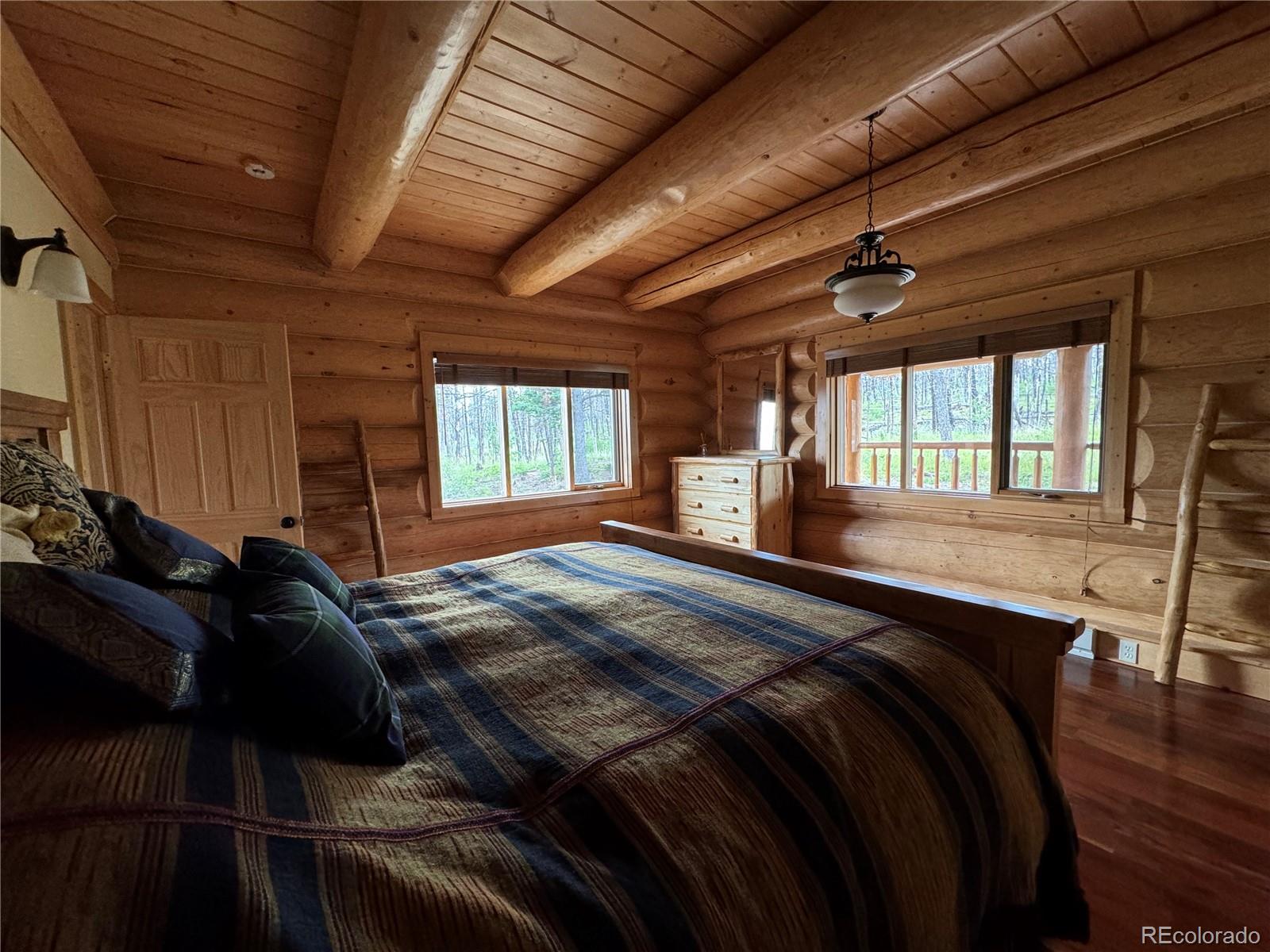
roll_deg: +1.3
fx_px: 514
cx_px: 635
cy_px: 476
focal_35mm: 14
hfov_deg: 102.1
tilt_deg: -4.4
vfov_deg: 85.7
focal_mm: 2.22
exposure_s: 1/99
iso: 250
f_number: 2.2
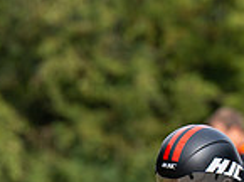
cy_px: 276
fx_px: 8009
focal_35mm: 1139
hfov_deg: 1.7
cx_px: 204
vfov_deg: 1.3
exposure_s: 1/1000
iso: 125
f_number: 3.5
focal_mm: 200
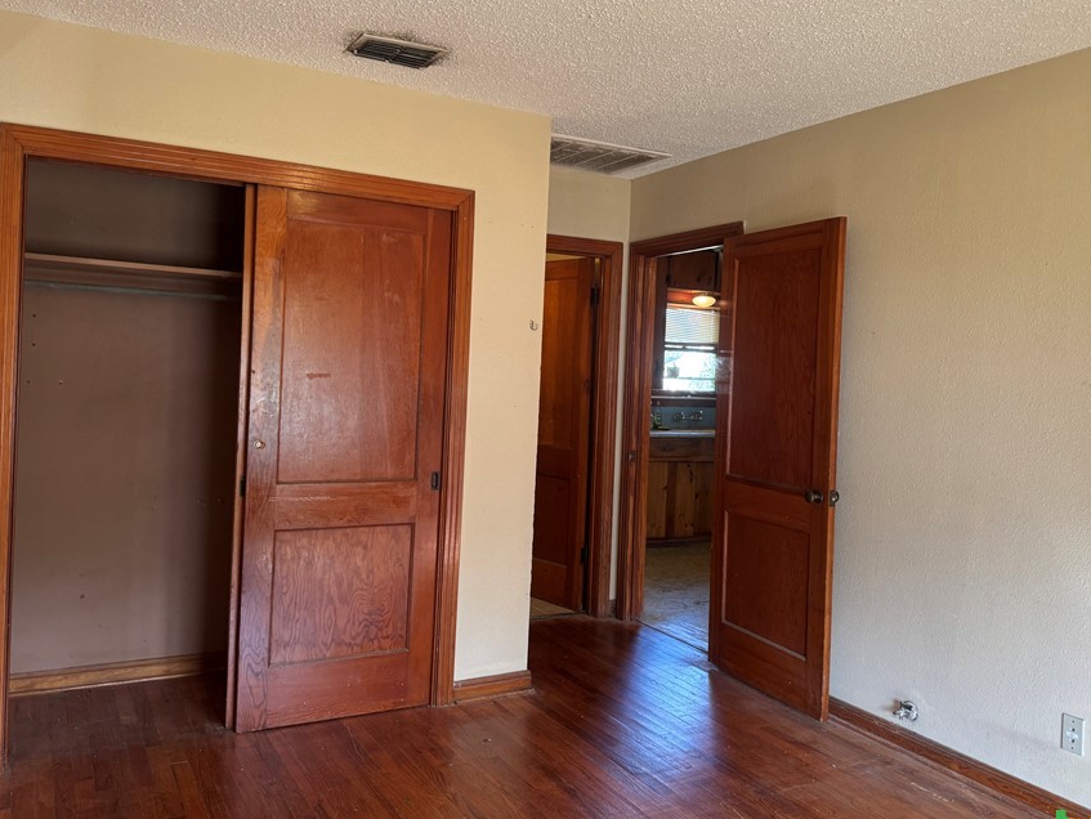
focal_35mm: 29
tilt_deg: -0.3
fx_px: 914
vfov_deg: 48.2
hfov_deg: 61.6
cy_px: 379
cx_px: 574
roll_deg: -2.8
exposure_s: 1/121
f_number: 1.78
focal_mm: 6.76
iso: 200
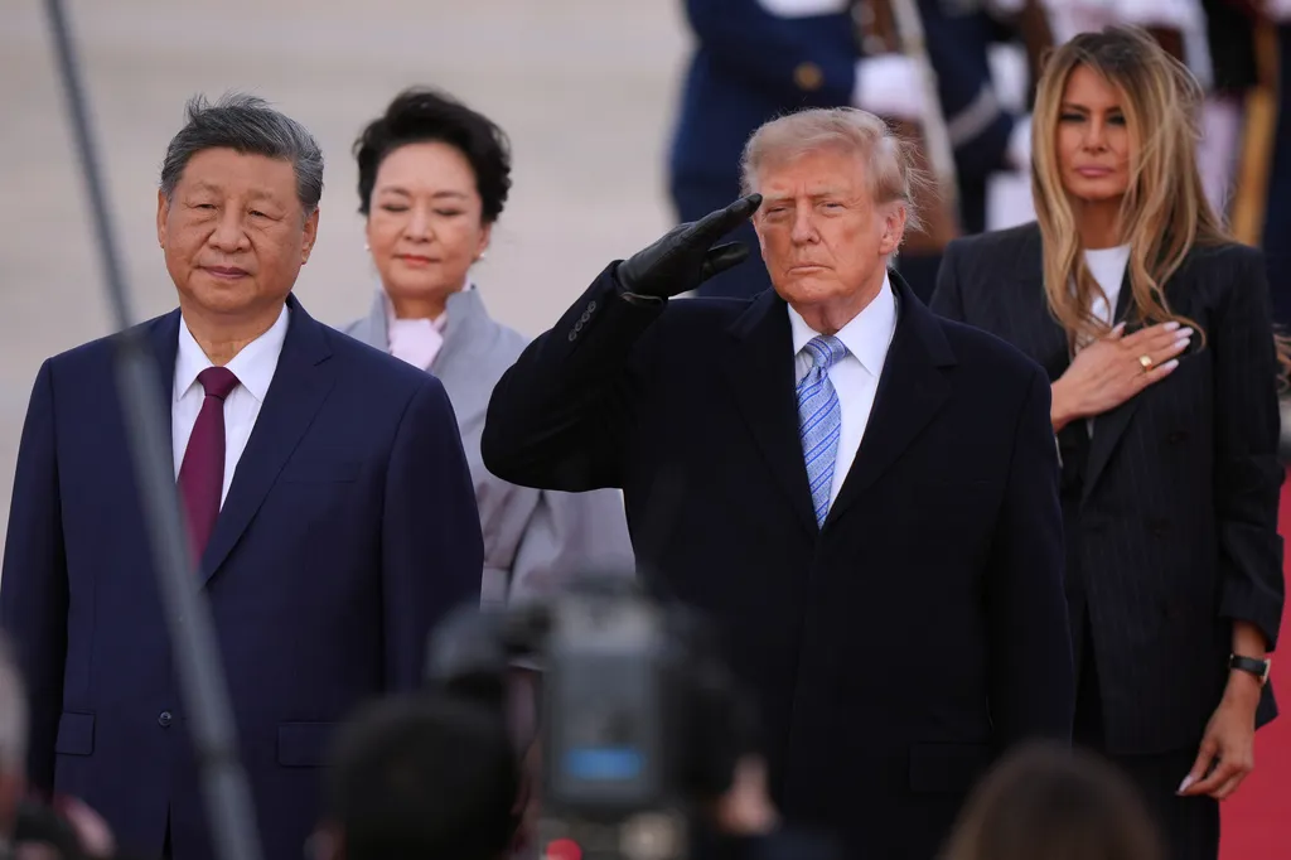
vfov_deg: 2.3
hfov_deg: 3.4
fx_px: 21509
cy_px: 430
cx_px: 646
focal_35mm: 600
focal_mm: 400
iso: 320
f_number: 2.8
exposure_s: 1/1000
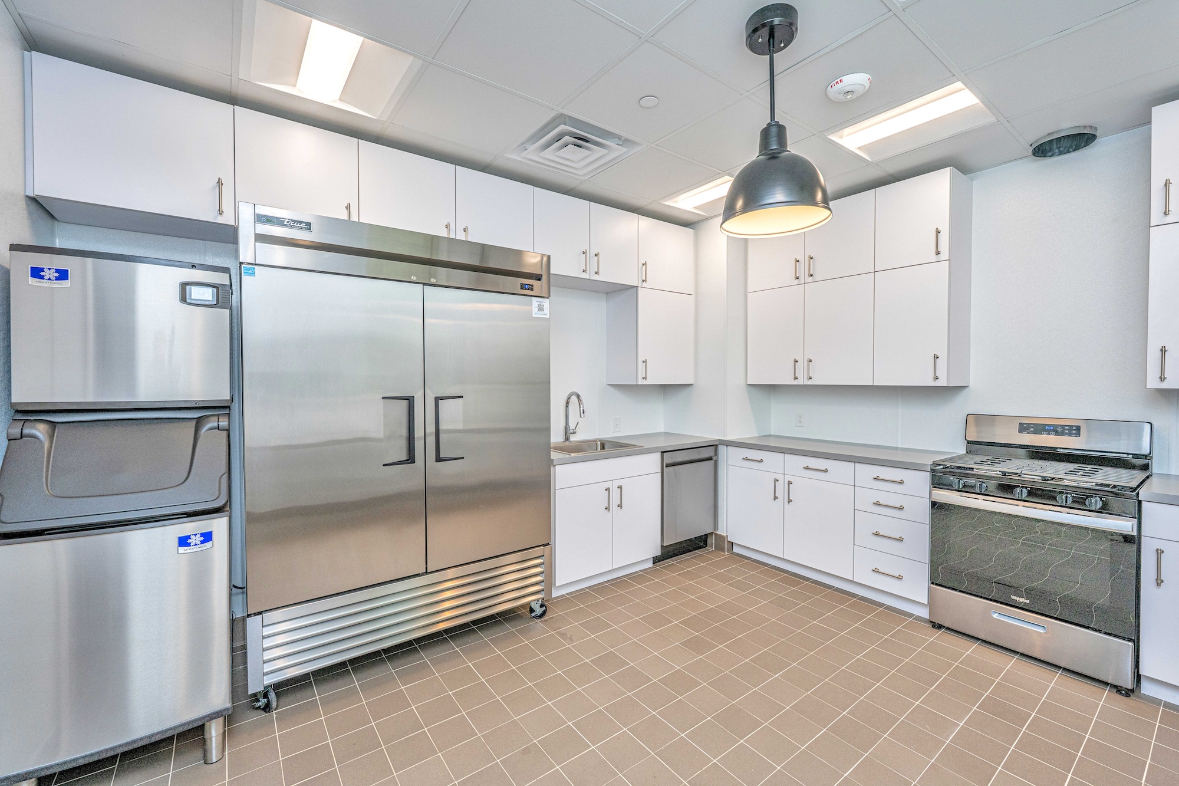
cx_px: 590
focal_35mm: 14
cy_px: 393
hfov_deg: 104.3
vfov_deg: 81.2
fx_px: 458
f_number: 6.3
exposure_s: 1/200
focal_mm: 14
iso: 400
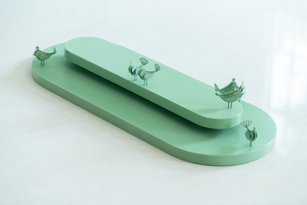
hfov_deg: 17.6
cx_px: 154
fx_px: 989
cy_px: 102
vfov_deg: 11.8
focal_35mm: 116
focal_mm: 116
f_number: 2.8
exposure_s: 1/100
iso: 2000
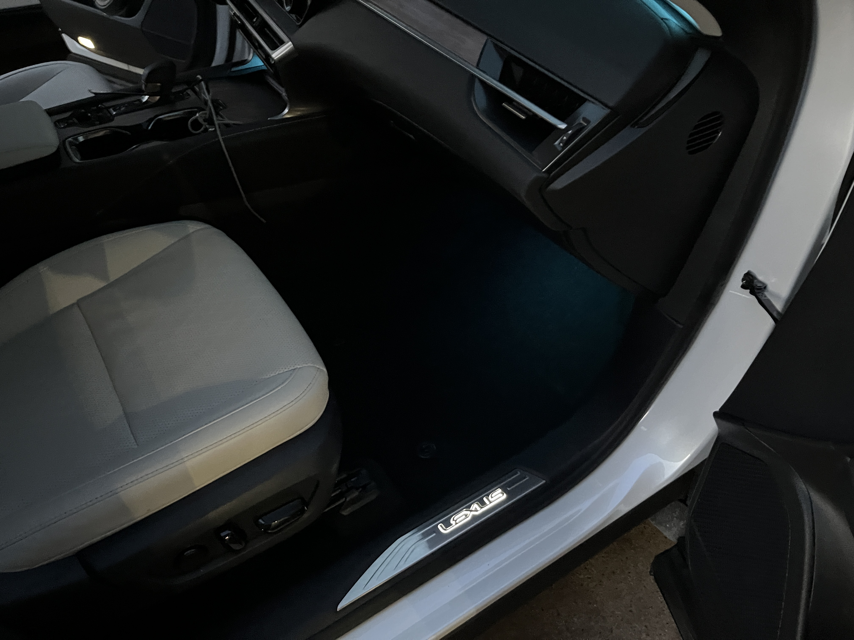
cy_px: 320
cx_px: 427
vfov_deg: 53.1
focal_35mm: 26
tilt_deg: -44.5
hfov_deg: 67.3
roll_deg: -1.2
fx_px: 641
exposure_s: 1/17
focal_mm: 5.1
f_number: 1.6
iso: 1600
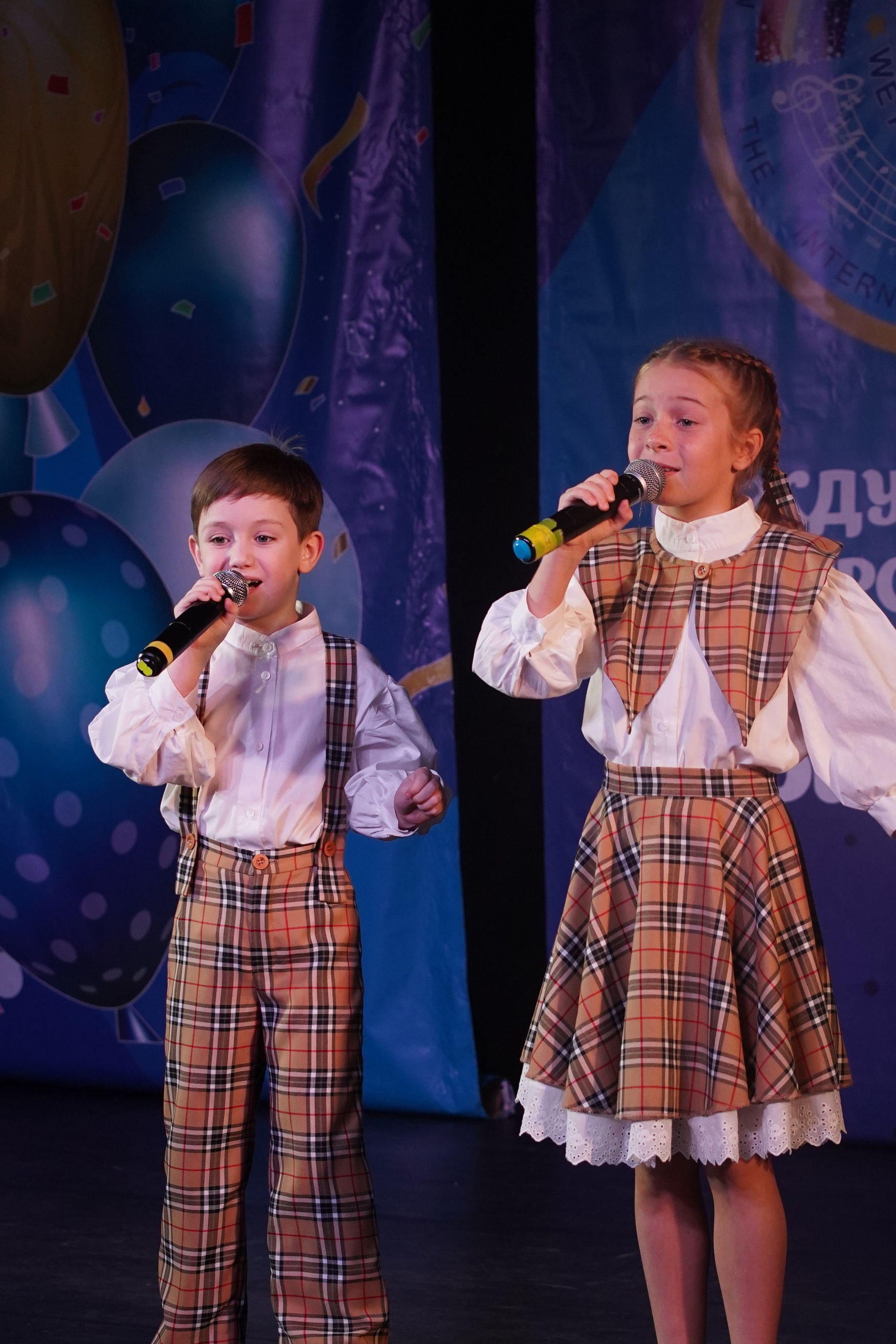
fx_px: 3807
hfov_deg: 13.4
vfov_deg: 19.9
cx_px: 466
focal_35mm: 102
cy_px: 898
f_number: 4.5
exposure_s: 1/400
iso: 2000
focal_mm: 70
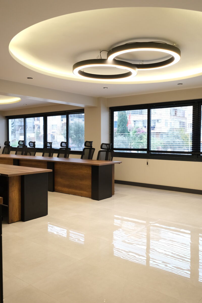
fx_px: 252
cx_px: 101
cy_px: 152
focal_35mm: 30
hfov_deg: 43.6
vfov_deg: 61.9
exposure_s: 1/160
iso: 1600
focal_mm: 20
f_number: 4
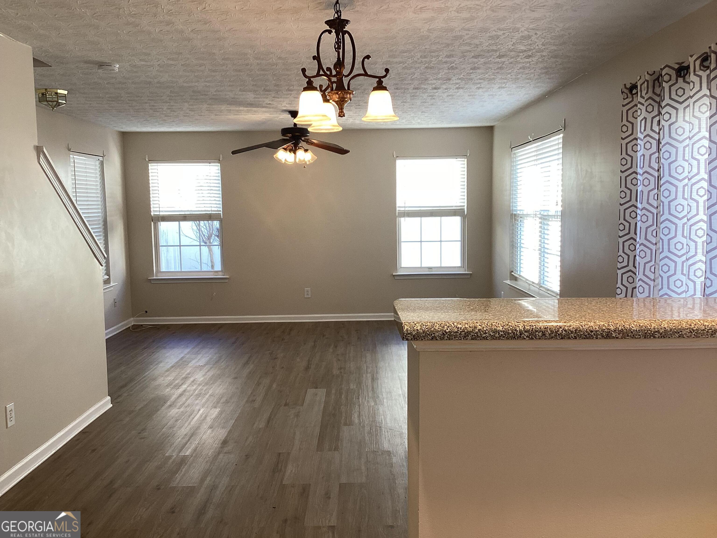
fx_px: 642
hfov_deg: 58.4
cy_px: 269
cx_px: 358
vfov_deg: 45.4
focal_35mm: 31
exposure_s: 1/60
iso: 64
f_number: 2.4
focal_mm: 3.3
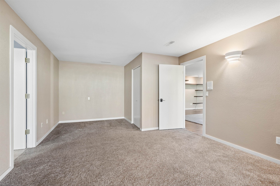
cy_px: 93
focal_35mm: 16
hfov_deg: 96.7
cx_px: 140
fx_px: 124
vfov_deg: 73.7
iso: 800
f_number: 10
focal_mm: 16
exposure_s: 1/4
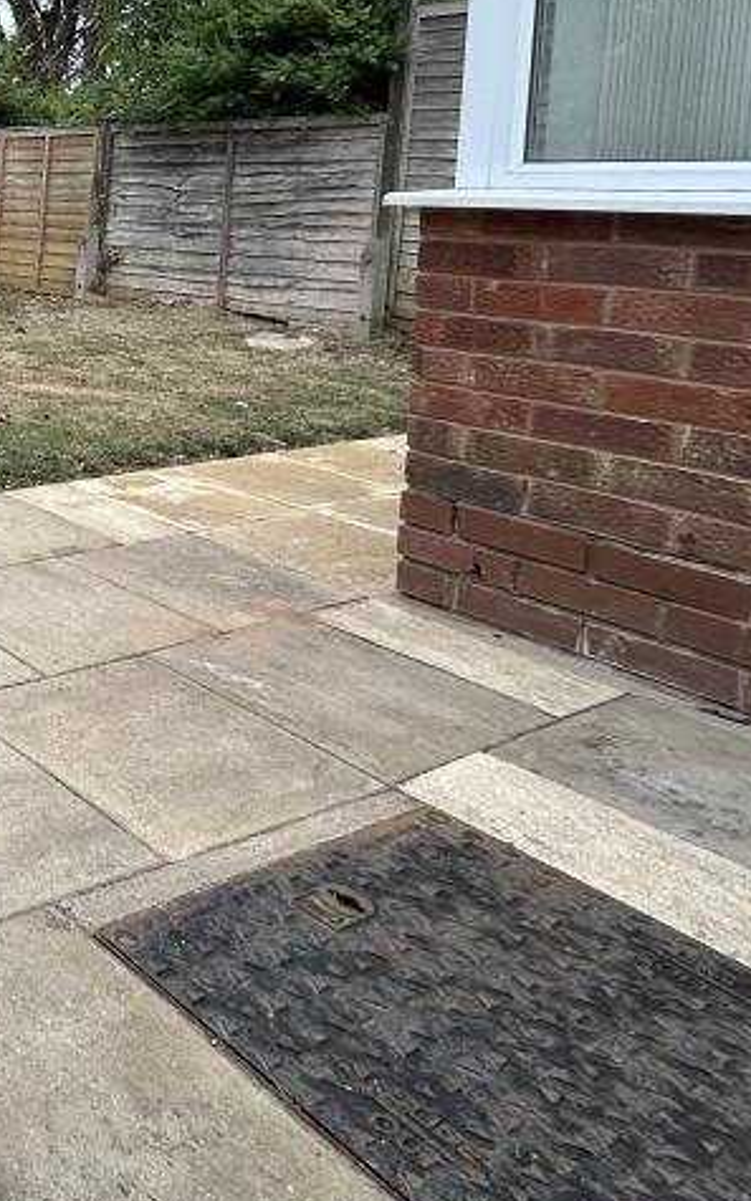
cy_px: 265
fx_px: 1048
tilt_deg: -4.7
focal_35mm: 32
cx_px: -316
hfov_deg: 28.7
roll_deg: -0.1
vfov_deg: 56.0
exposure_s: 1/294
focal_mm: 2.22
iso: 40
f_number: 2.2
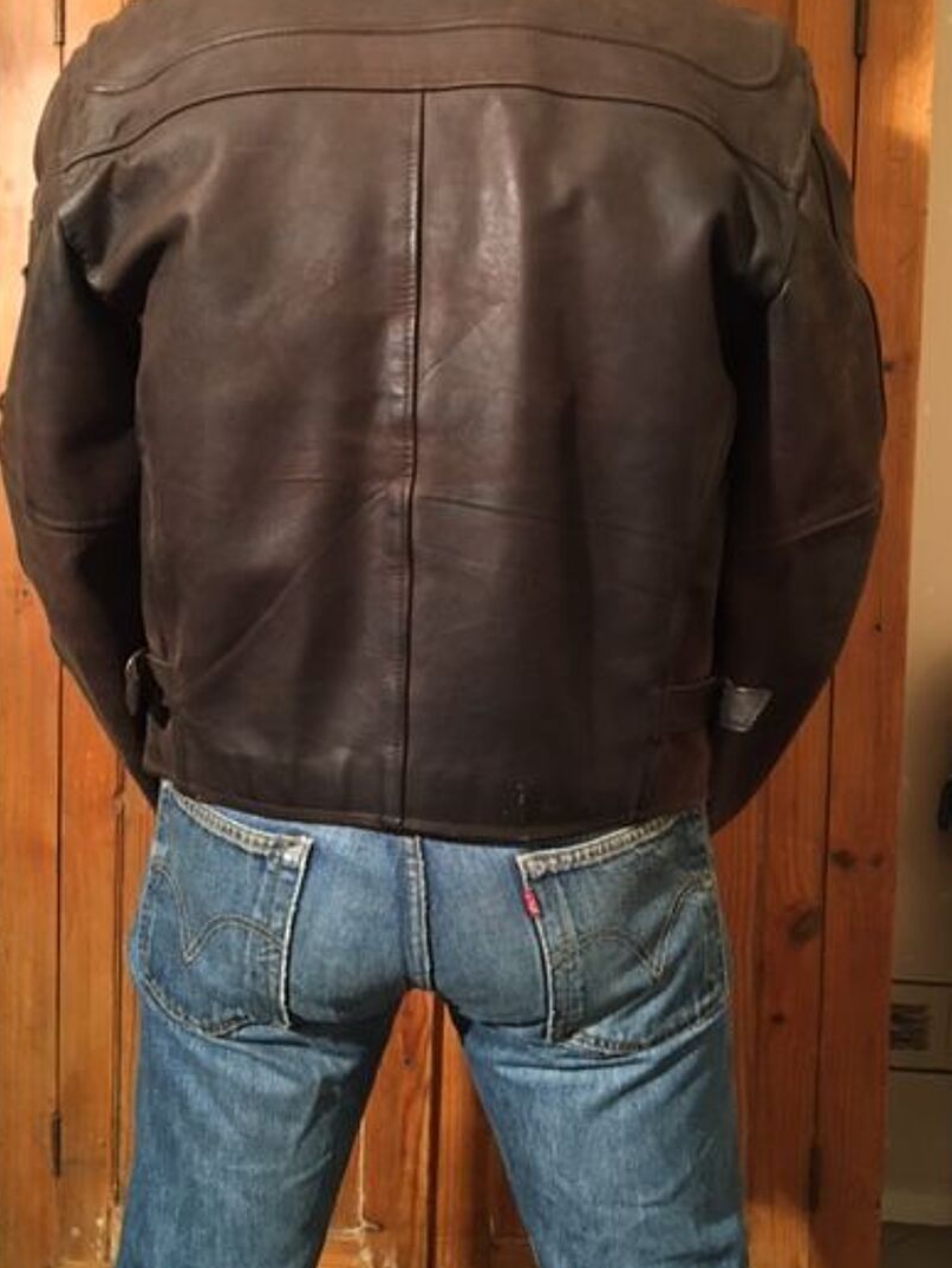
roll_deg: -2.7
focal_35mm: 36
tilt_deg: -3.8
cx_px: 422
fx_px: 1320
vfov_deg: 51.1
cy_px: 519
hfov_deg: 39.6
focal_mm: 4.15
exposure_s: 1/33
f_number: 2.2
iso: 160
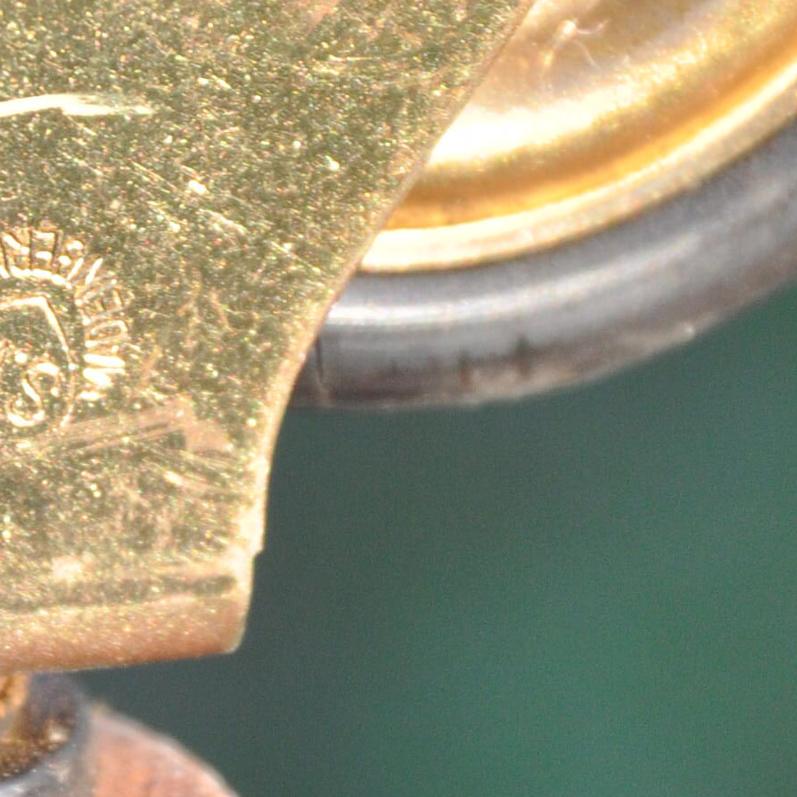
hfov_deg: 2.7
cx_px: 408
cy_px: 527
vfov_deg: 2.7
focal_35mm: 646
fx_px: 16829
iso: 500
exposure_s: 1/200
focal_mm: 105
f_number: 6.7
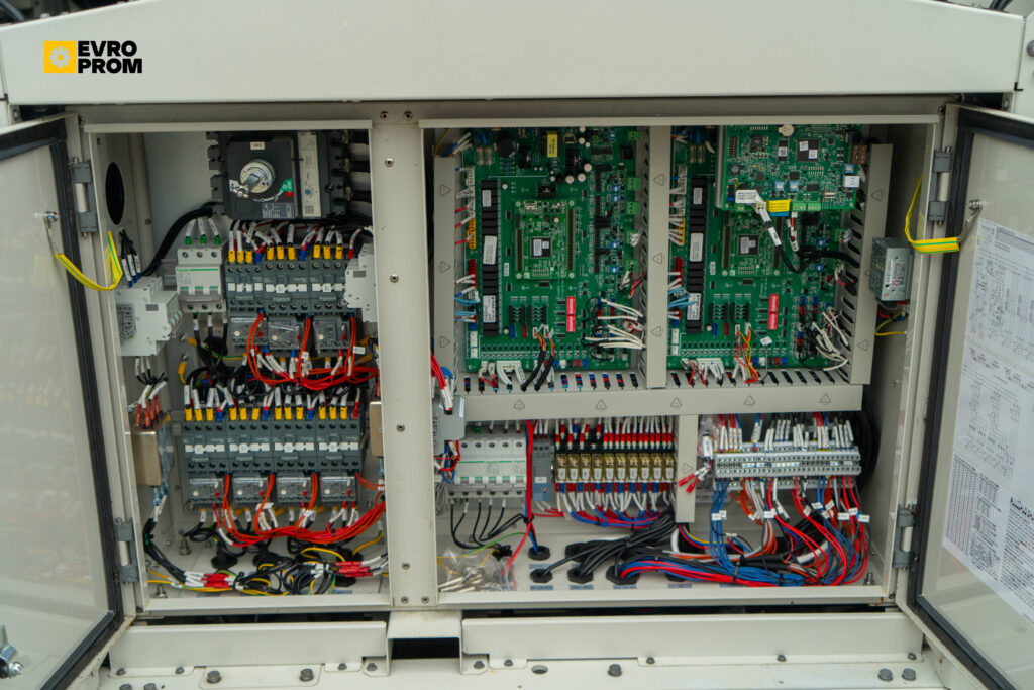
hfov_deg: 49.5
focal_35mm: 39
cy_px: 345
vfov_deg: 34.2
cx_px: 517
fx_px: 1120
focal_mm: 39
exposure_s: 1/60
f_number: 4
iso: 640
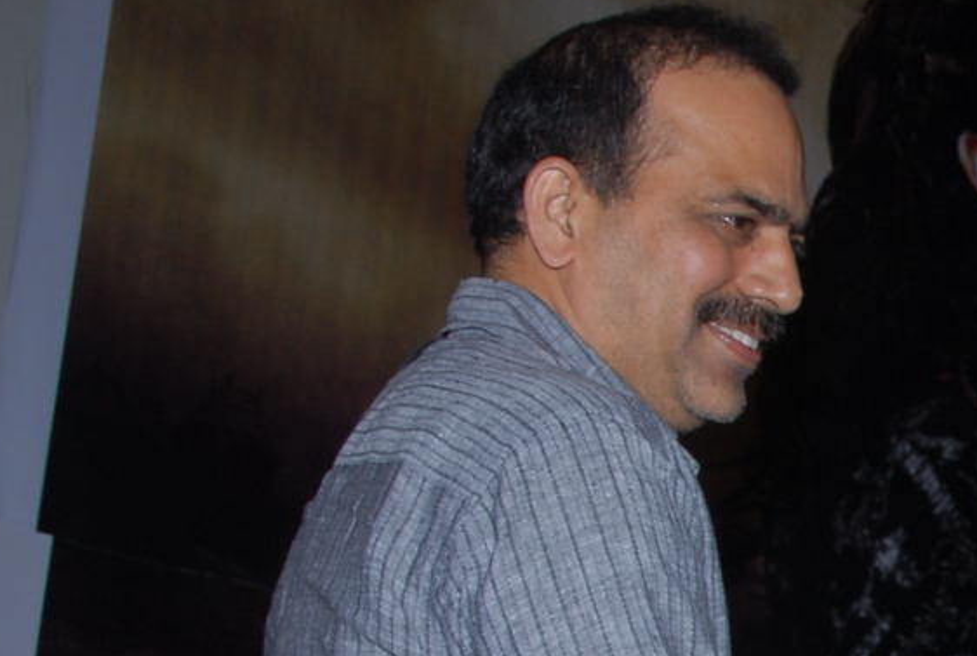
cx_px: 1335
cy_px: 872
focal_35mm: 94
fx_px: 2556
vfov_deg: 14.0
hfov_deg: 19.6
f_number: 8
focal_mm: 22
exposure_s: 1/125
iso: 200
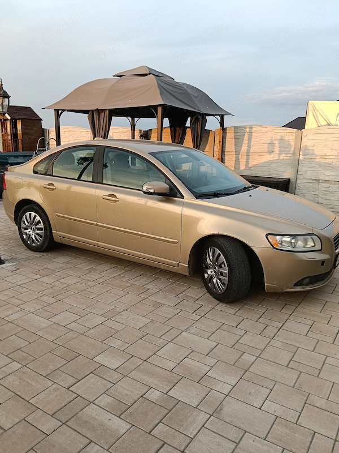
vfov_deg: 65.3
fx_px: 353
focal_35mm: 27
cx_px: 170
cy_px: 226
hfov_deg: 51.4
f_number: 1.8
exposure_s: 1/100
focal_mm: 3.98
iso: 80
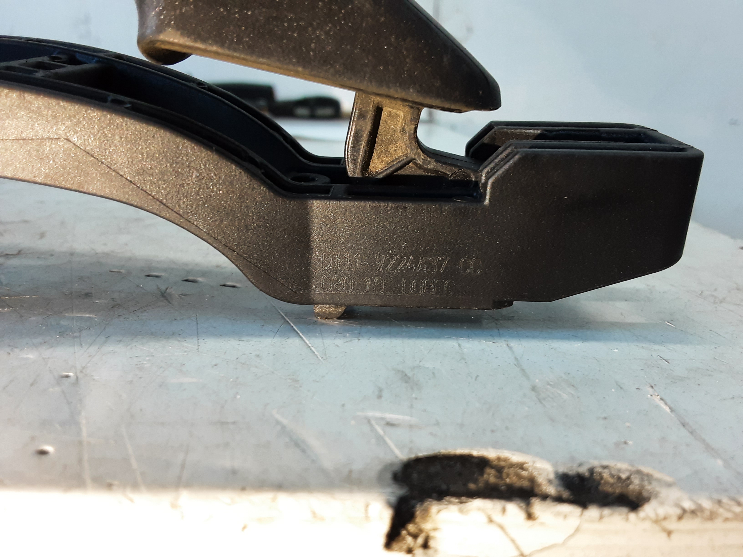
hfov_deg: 65.3
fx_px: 580
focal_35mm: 27
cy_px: 278
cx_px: 372
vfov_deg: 51.4
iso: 100
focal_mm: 2.91
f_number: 1.9
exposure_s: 1/50
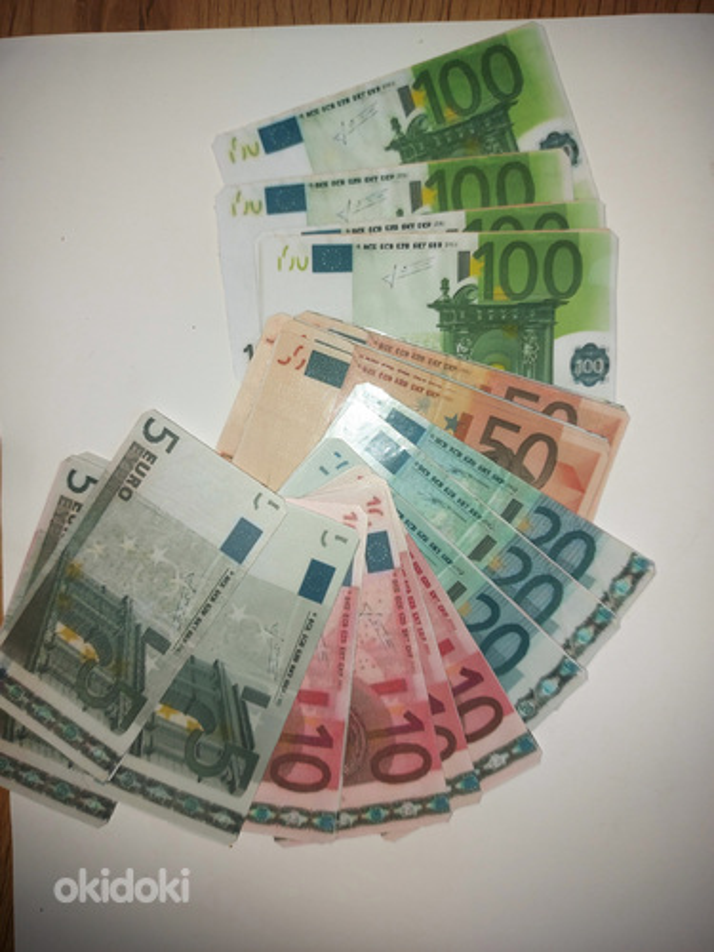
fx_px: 660
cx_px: 357
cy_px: 476
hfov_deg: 56.8
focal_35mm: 24
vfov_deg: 71.6
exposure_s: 1/177
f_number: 1.8
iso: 32
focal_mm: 5.23
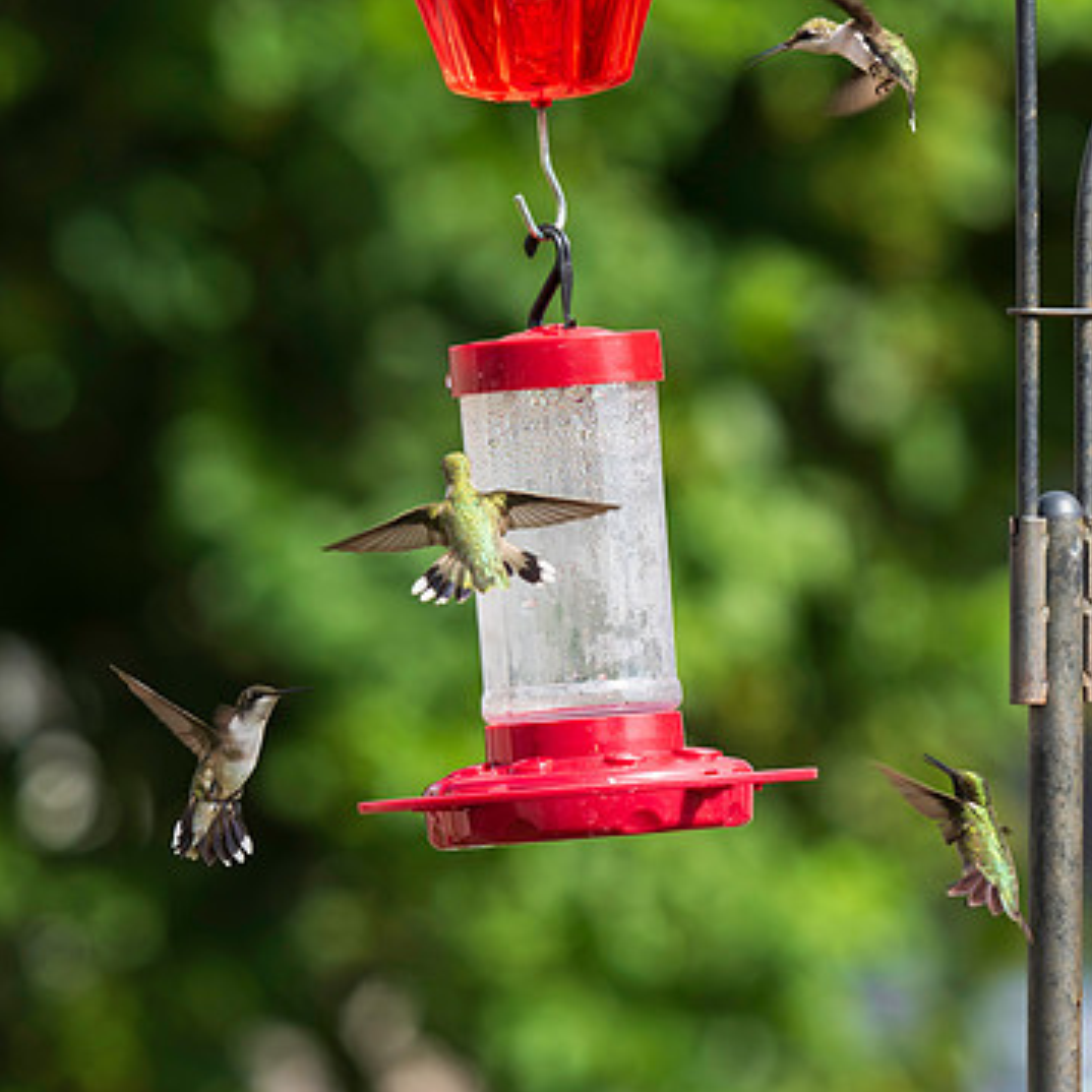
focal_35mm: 959
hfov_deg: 1.8
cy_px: 670
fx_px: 34227
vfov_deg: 1.8
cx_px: 794
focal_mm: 370
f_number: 8
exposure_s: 1/1600
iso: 1600
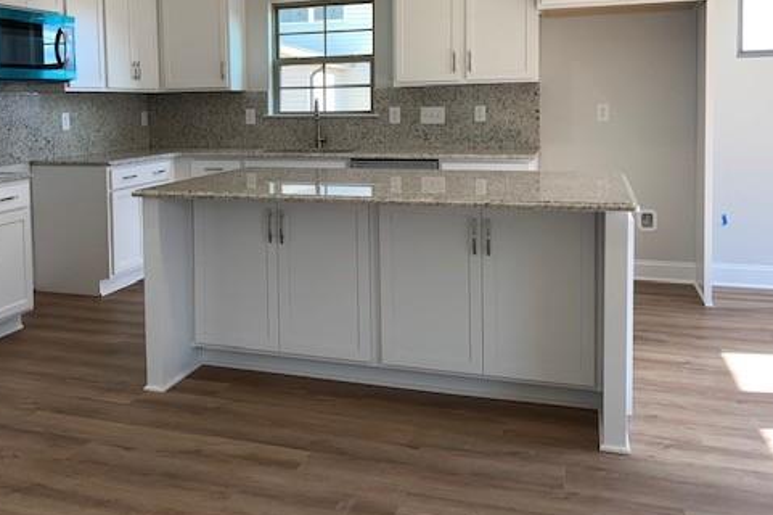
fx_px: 772
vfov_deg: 36.2
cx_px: 284
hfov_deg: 52.5
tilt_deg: -4.9
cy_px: 151
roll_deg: +1.1
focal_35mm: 36
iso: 32
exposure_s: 1/120
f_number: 1.8
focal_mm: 4.25
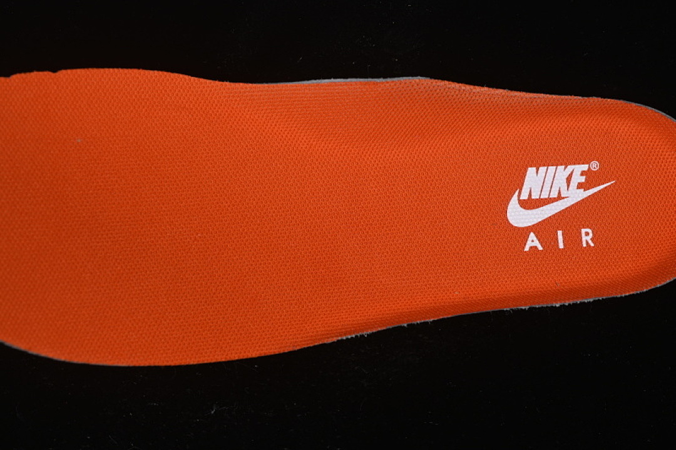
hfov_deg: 27.0
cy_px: 225
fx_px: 1408
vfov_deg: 18.2
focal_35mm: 75
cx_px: 338
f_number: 7.1
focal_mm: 50
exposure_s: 1/60
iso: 160
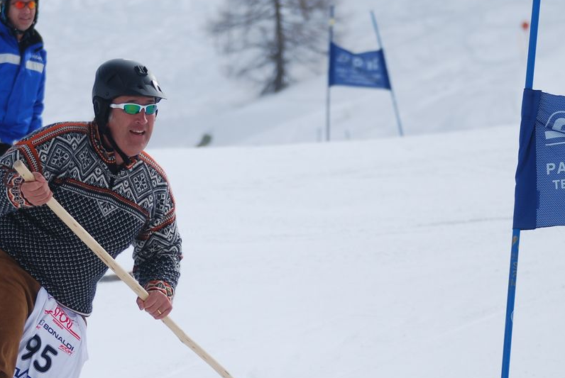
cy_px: 302
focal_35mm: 368
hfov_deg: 5.6
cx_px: 93
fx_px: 5783
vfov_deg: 3.7
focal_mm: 122
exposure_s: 1/1250
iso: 100
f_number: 4.8
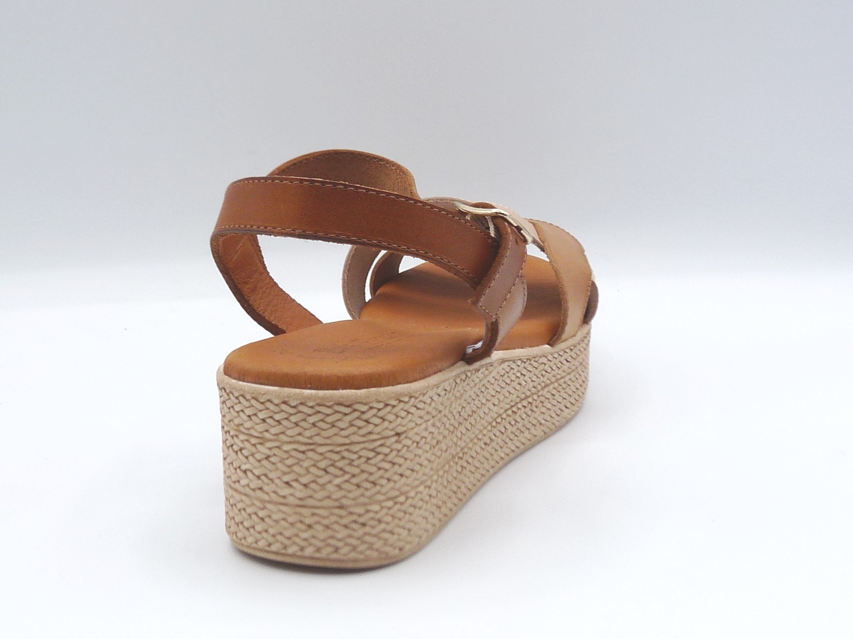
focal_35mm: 51
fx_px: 1257
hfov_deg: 37.5
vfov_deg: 28.6
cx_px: 426
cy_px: 320
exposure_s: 1/200
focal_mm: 5.2
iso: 100
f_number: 4.5
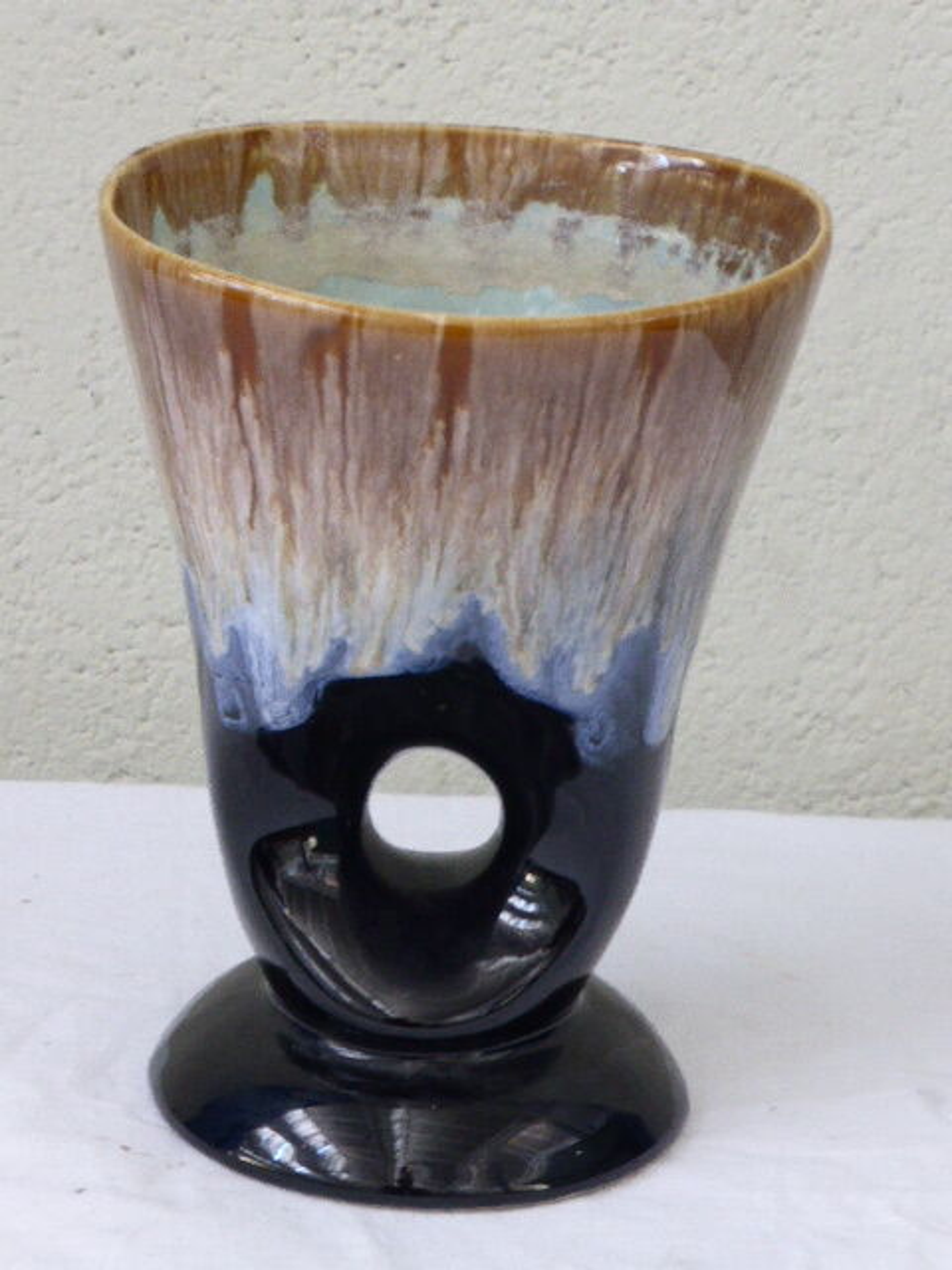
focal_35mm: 170
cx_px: 476
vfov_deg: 11.6
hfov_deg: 8.7
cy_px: 635
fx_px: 6234
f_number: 5.4
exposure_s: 1/8
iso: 400
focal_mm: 27.6
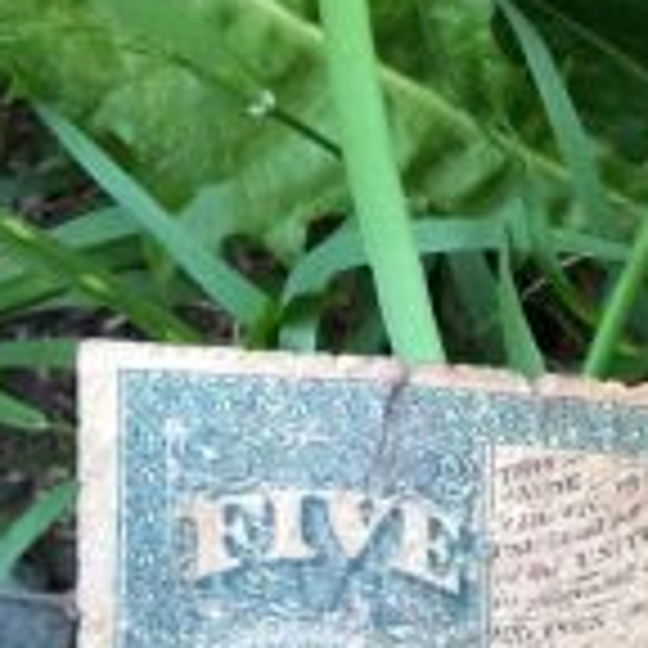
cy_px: 850
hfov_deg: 14.2
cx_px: 1192
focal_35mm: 107
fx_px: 2266
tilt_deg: -79.1
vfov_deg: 15.5
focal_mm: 4.15
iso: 64
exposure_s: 1/30
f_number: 2.2
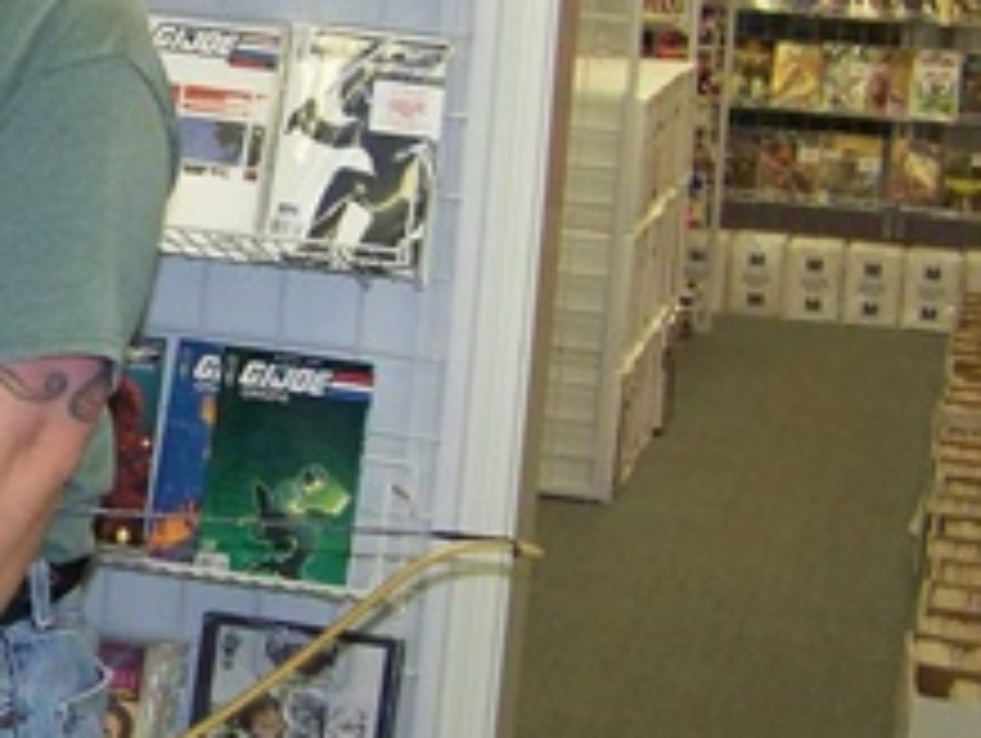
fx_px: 2865
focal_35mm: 101
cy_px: 284
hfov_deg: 18.5
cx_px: -151
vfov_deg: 14.7
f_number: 2.8
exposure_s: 1/30
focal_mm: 5.85
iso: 200
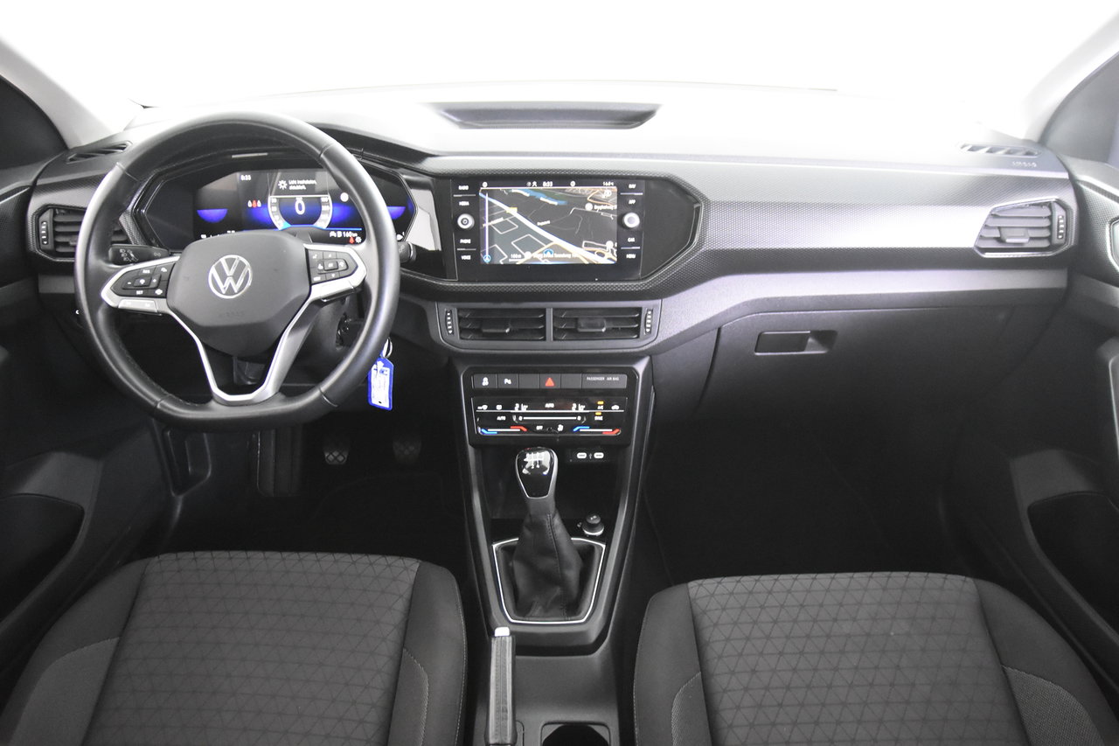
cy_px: 373
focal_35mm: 26
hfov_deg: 70.4
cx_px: 560
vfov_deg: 50.4
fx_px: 792
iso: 5600
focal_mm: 17
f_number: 2.8
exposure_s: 1/25
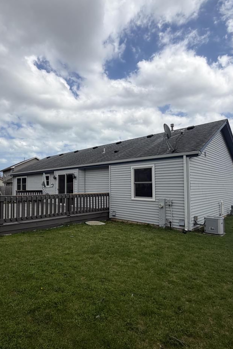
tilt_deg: +5.2
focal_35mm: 20
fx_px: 194
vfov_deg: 84.0
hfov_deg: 61.4
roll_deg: +1.1
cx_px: 93
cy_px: 177
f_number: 2.2
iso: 20
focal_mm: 2.22
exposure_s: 1/1211
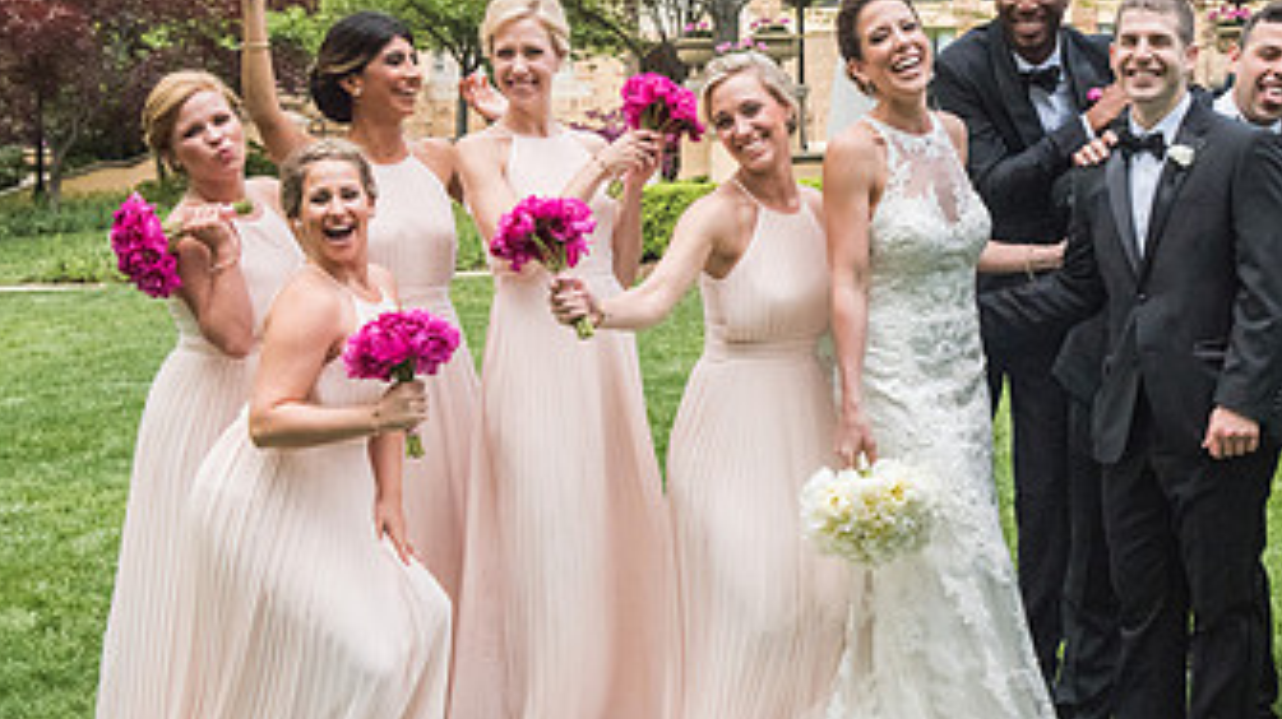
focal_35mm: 69
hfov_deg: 30.2
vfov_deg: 17.3
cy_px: 178
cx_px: 926
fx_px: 2344
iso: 4000
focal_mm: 38
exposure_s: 1/4000
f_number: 2.8
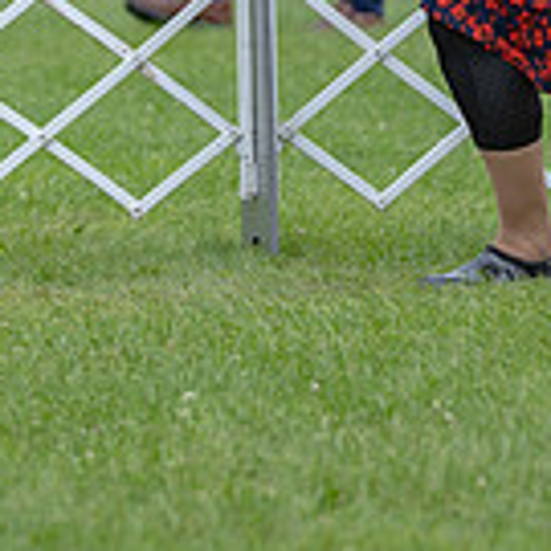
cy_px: -222
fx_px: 10427
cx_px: 673
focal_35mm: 579
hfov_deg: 3.0
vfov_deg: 3.0
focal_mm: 158
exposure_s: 1/1000
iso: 400
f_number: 4.5
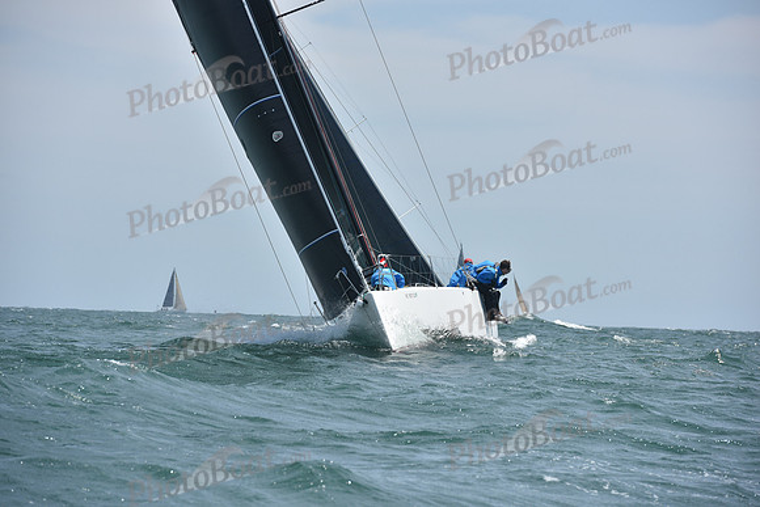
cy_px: 254
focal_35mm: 200
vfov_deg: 6.9
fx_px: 4223
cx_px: 380
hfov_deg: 10.3
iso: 250
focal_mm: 200
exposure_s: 1/1250
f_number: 8
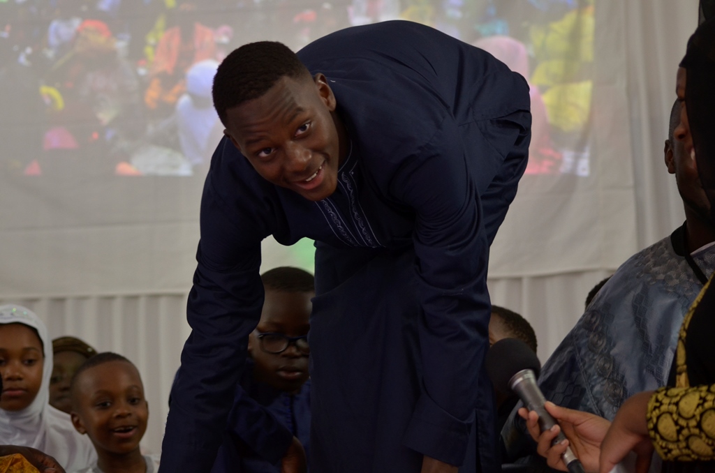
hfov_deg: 17.5
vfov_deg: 11.7
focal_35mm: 117
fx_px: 2319
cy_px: 236
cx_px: 358
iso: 640
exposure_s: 1/50
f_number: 4
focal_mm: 78
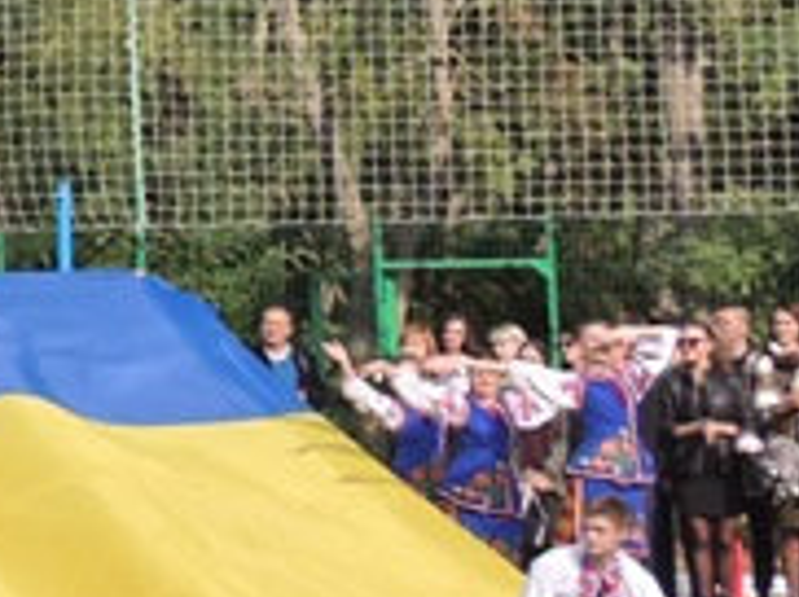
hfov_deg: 13.6
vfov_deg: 11.1
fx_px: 3043
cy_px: 4
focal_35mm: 132
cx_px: -593
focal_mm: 5.3
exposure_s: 1/500
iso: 100
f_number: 3.1
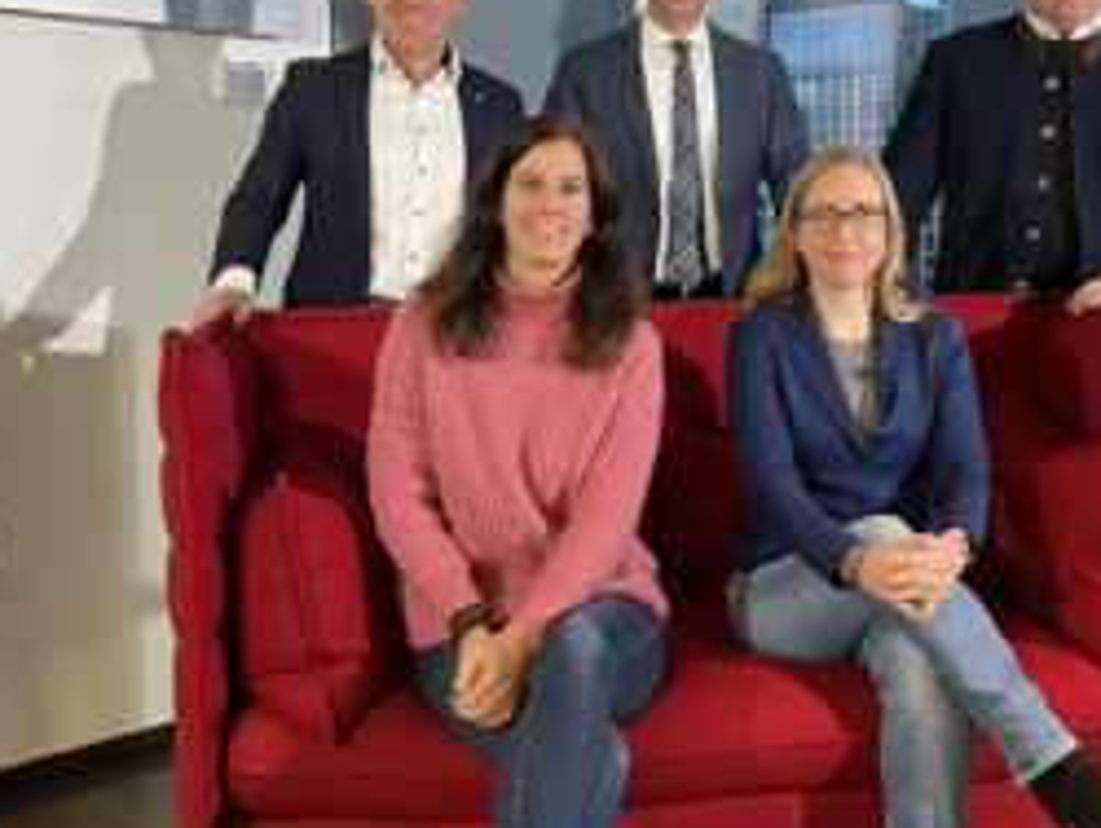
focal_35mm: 38
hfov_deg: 47.9
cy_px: 434
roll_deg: +0.6
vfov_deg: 37.8
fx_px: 1210
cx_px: 753
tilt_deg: -3.2
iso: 125
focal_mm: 5.7
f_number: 1.5
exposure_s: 1/50
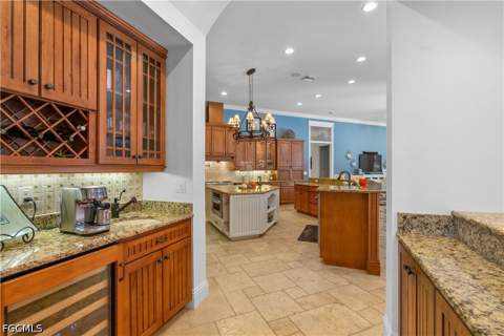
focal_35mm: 16
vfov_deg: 73.7
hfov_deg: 96.7
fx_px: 224
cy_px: 168
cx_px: 252
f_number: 8
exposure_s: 1/10
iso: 400
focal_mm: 16
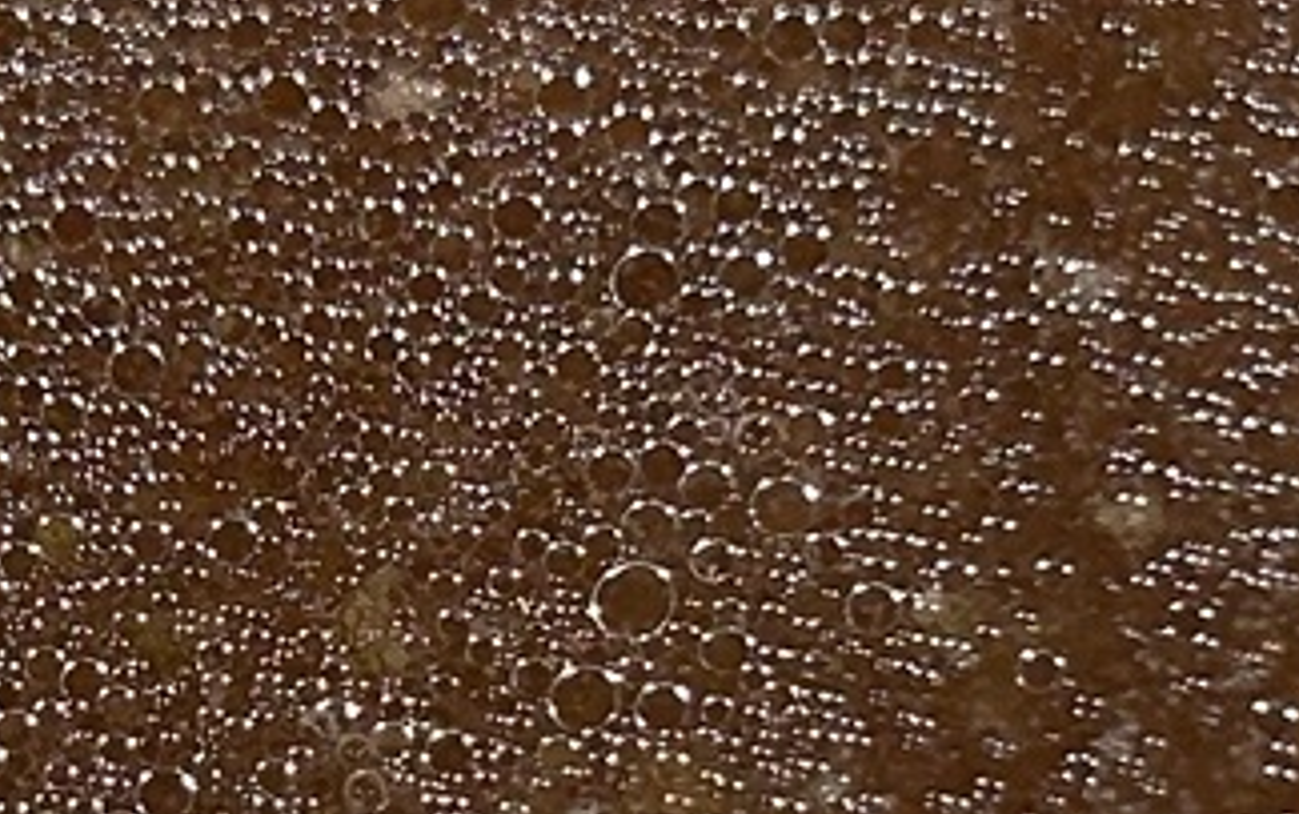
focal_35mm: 170
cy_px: 934
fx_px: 6023
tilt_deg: -65.0
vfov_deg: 7.7
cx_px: 357
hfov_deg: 12.3
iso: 125
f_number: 1.5
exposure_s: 1/100
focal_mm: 5.7
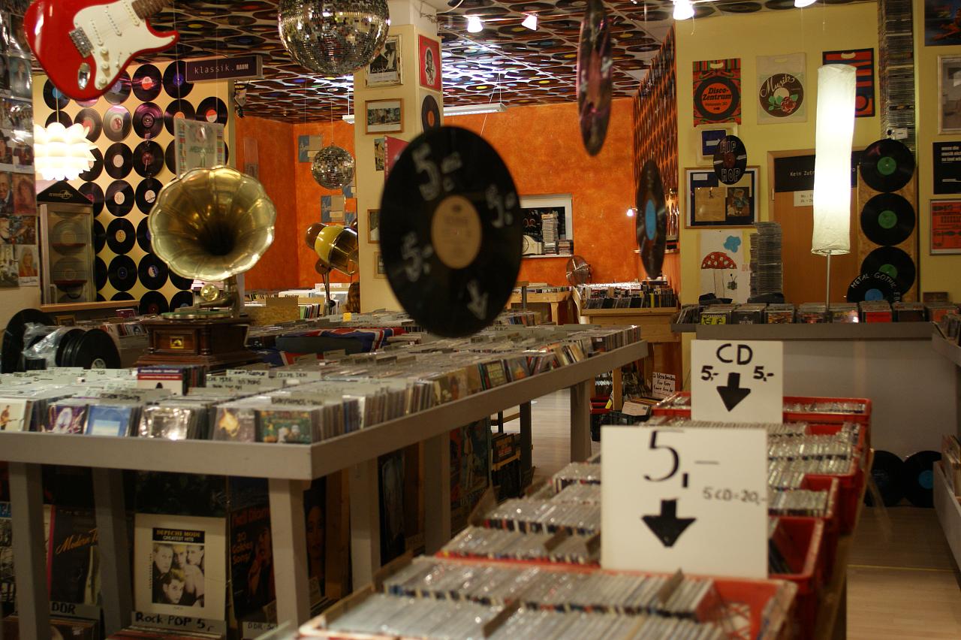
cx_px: 480
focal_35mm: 42
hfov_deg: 46.4
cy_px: 320
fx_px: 1121
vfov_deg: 31.9
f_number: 2.8
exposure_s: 1/15
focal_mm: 28
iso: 400
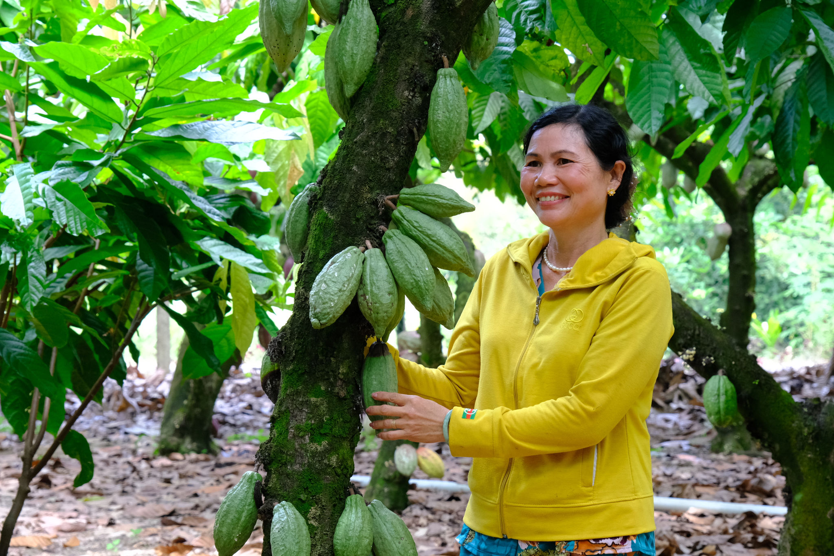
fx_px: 1969
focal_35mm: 85
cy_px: 278
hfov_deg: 23.9
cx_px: 417
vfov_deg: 16.1
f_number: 6.4
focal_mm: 56.5
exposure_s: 1/200
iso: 2000
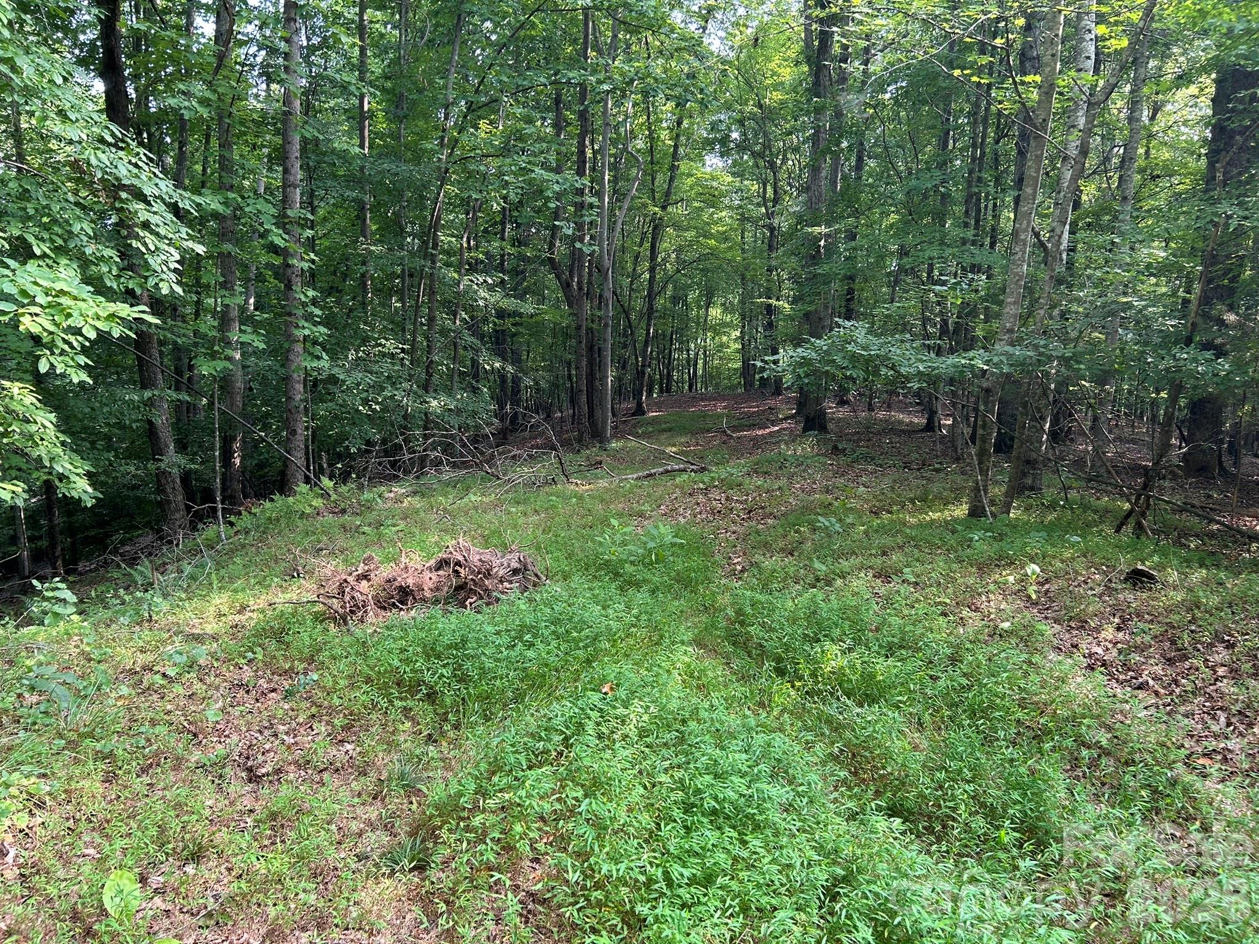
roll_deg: -1.1
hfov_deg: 67.3
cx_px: 630
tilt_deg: -9.1
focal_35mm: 26
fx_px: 946
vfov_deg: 53.1
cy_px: 472
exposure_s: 1/121
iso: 40
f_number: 1.5
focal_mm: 5.7
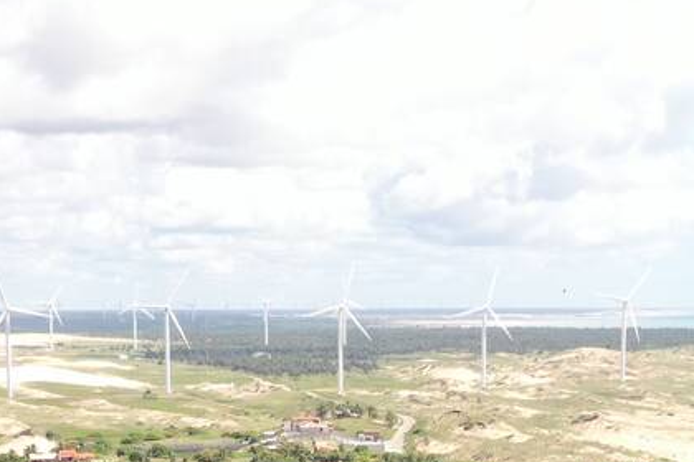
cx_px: 274
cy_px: 794
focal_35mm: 108
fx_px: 2082
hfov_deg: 18.9
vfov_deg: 11.8
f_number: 5
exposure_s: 1/320
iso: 100
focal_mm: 10.26
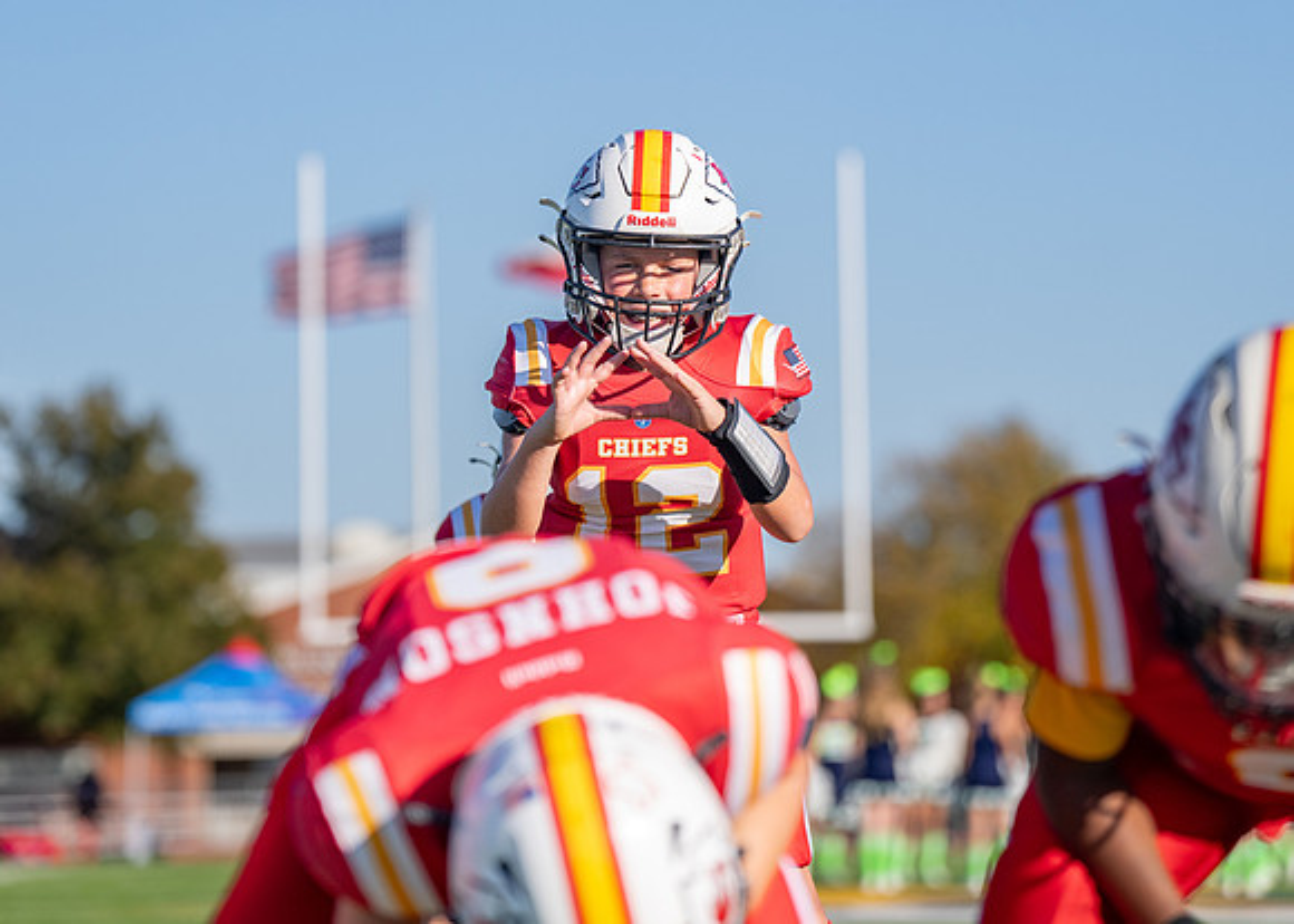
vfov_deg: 7.6
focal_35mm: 189
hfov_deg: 10.7
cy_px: 287
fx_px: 6927
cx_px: 631
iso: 200
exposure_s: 1/4000
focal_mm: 129
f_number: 2.8
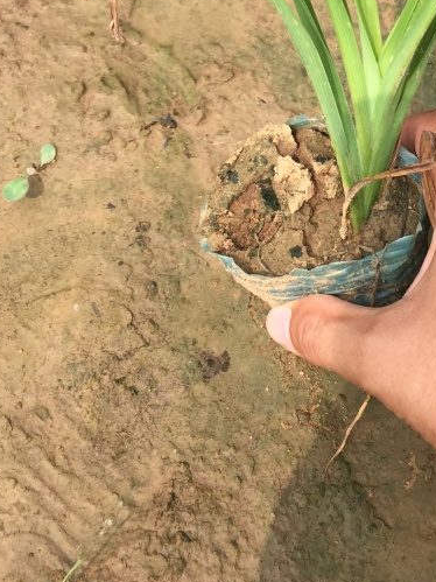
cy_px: 8
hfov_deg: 23.4
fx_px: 1042
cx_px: 319
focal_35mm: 62
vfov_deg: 29.3
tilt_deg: -57.5
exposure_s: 1/898
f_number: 2.2
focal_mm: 4.15
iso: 32
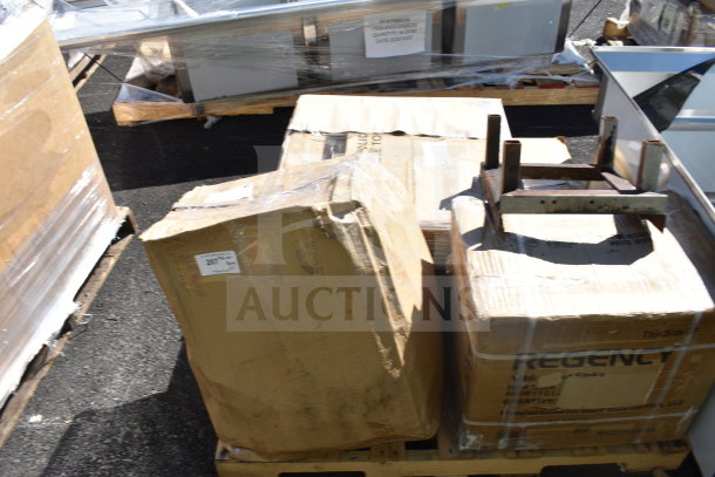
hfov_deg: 61.9
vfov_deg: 43.6
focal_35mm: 30
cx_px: 358
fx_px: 596
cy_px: 238
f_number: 8
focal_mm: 20
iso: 200
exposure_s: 1/250
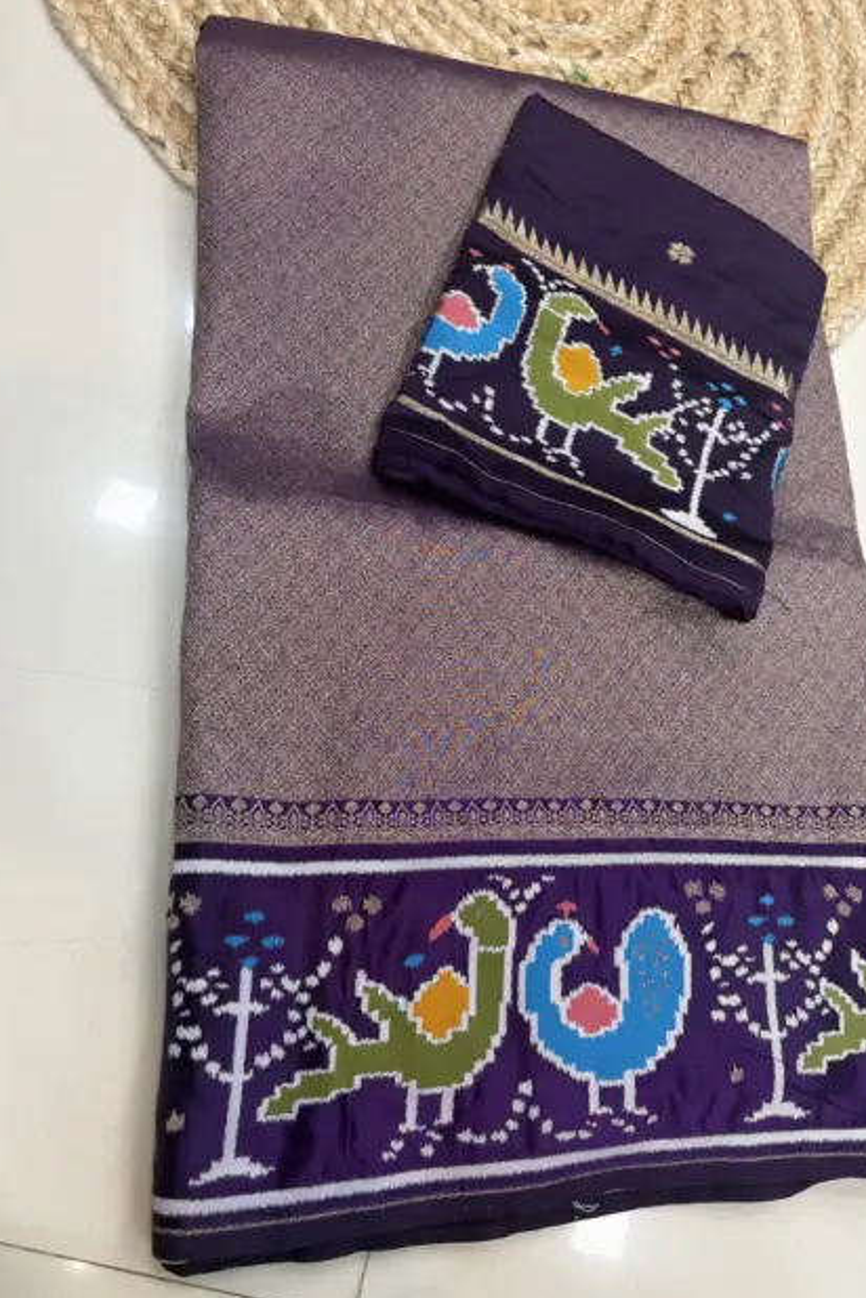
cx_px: 488
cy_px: 634
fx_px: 1010
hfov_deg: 46.3
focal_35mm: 28
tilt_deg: -64.8
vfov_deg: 65.5
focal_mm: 5.96
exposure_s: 1/50
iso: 100
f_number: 1.6
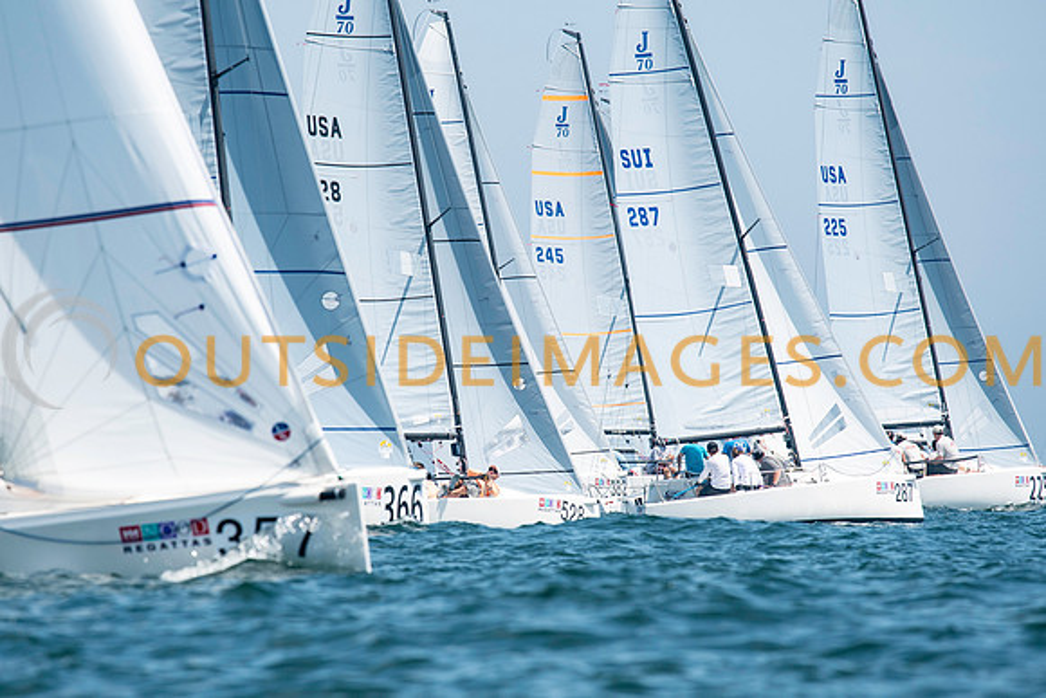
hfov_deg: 4.2
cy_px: 377
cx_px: 481
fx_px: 14119
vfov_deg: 2.8
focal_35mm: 486
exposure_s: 1/1250
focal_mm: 300
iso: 200
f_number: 5.6
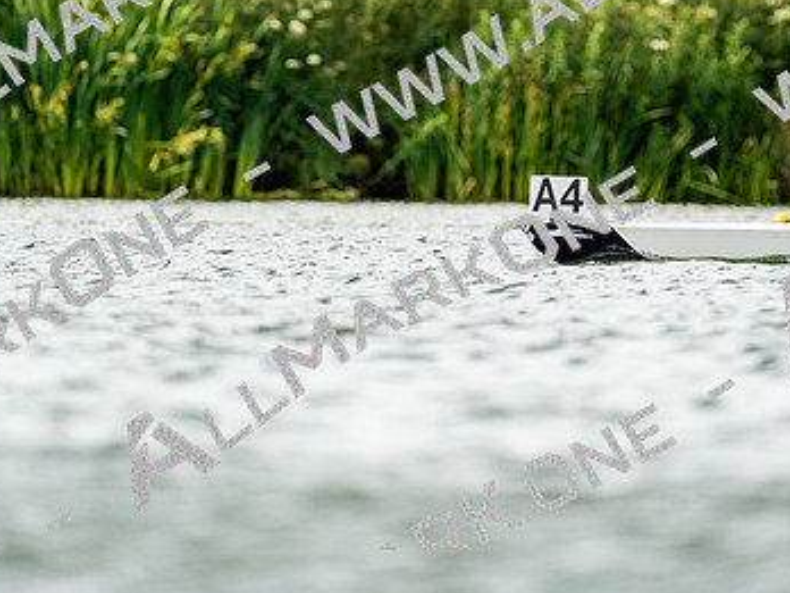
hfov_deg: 2.1
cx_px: 588
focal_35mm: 963
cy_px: 160
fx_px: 21977
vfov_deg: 1.5
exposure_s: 1/2000
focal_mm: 600
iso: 500
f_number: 6.3
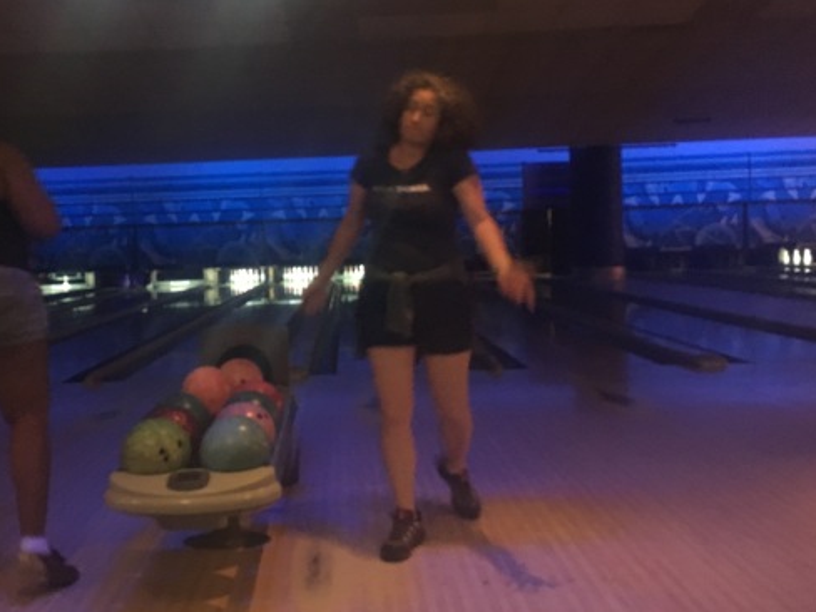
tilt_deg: -1.3
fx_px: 896
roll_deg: +2.9
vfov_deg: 37.7
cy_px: 264
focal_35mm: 38
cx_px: 314
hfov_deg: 48.6
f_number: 2.2
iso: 640
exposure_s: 1/17
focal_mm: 4.15
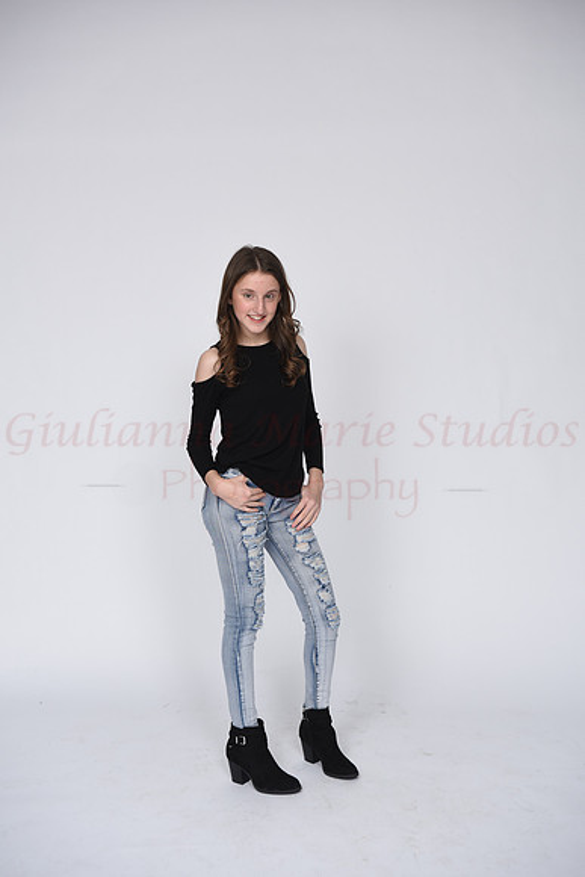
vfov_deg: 43.6
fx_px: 1096
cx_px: 292
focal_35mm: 45
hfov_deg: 29.9
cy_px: 438
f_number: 7.1
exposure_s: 1/160
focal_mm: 45
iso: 100
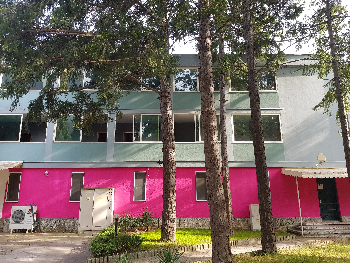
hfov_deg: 67.3
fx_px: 263
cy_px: 132
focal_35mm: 26
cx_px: 175
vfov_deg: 53.1
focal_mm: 4.2
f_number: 1.7
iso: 40
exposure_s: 1/154
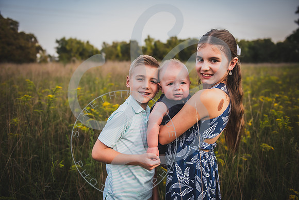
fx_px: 258
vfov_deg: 42.3
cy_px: 100
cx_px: 150
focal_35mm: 31
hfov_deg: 60.3
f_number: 2.8
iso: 250
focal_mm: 31
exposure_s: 1/320
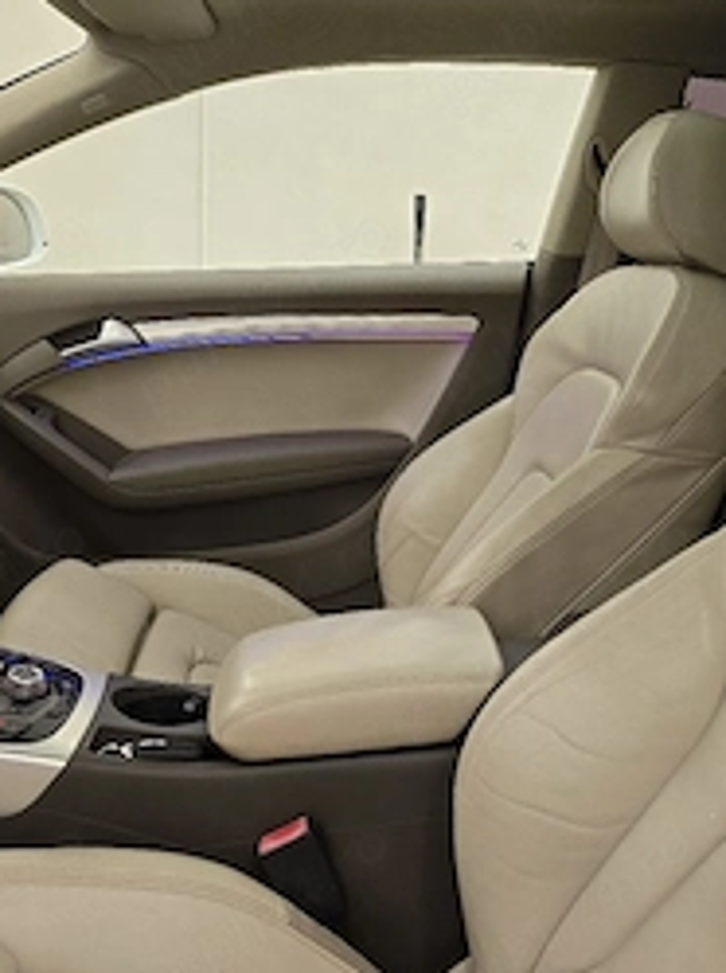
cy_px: 360
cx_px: 340
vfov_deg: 49.7
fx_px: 1037
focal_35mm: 37
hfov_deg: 38.6
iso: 100
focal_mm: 6.3
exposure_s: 1/101
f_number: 1.7
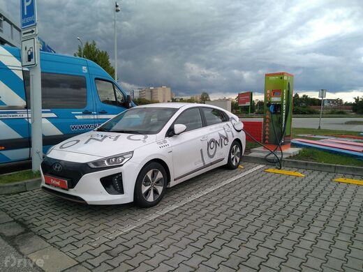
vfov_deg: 53.1
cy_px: 136
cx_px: 182
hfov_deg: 67.3
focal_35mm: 26
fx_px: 273
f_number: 2.2
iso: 100
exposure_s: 1/565
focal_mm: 3.46
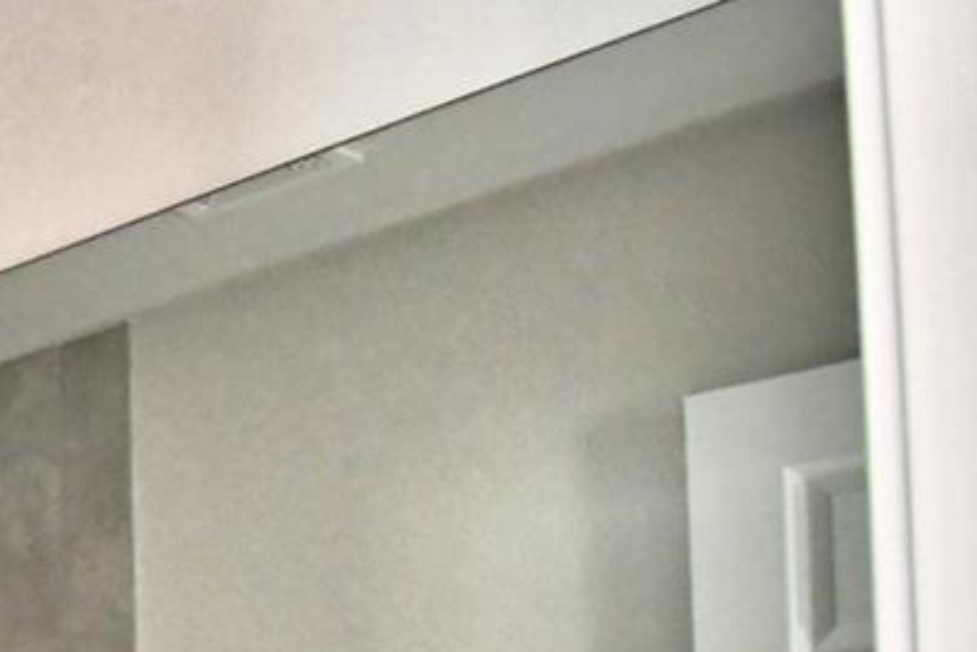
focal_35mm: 60
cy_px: 889
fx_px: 1629
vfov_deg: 20.4
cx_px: -755
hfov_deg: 21.9
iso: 3200
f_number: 4.5
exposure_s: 1/30
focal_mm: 10
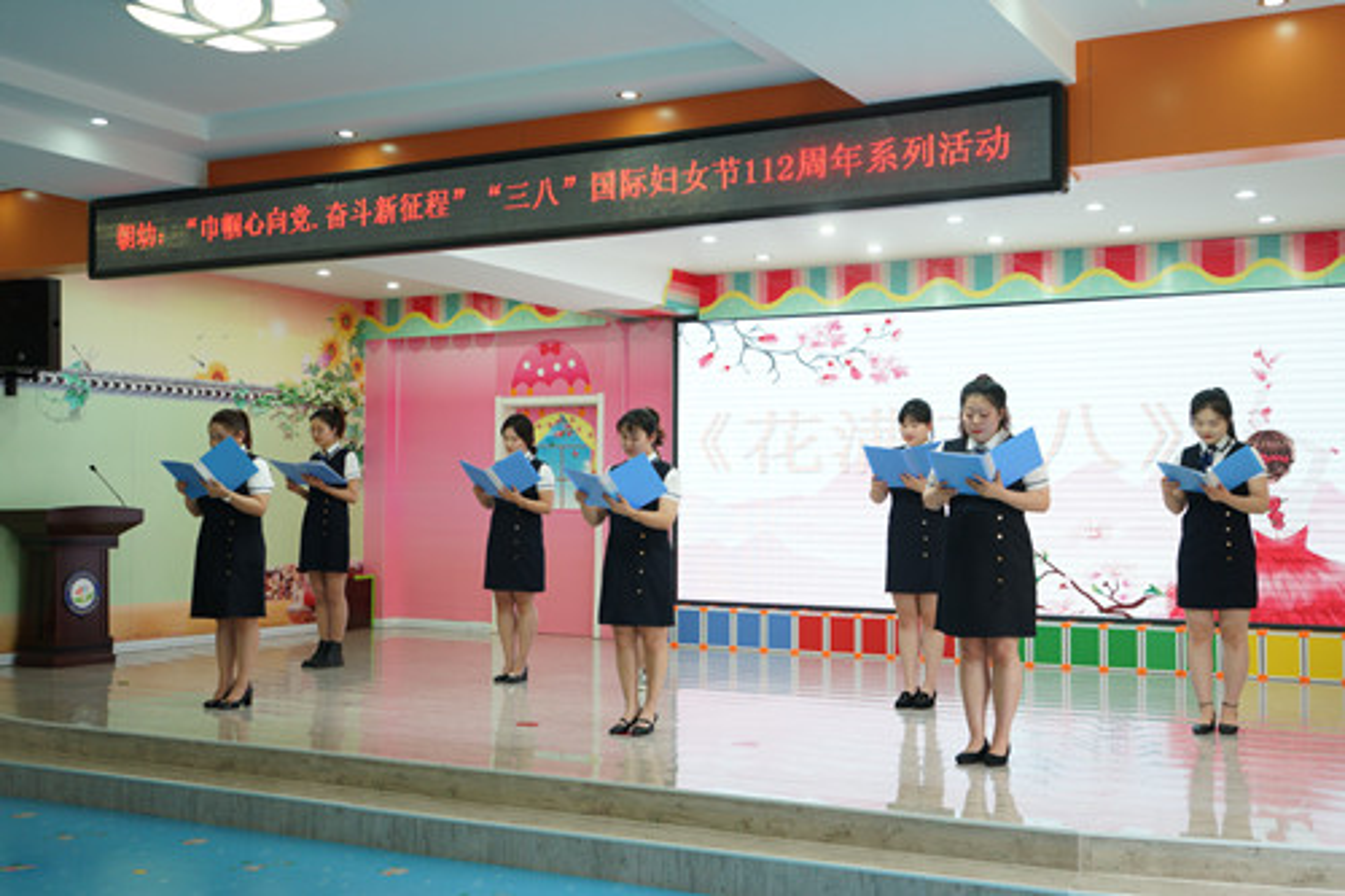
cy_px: 448
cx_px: 672
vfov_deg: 33.4
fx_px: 1494
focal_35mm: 40
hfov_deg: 48.5
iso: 800
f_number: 5
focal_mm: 40
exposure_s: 1/125
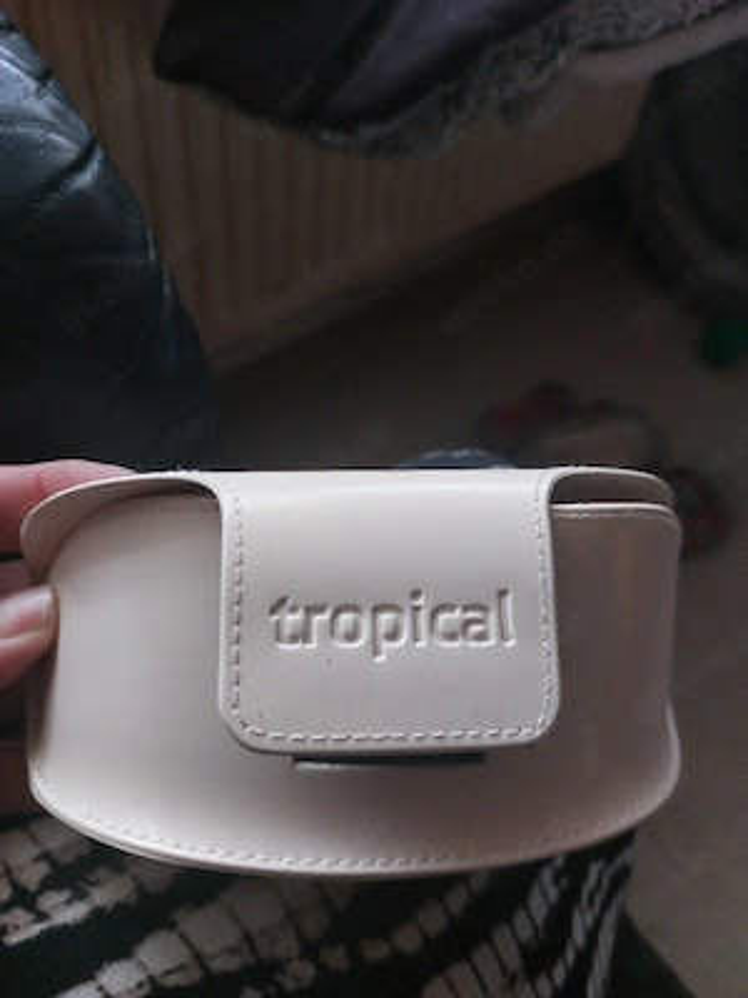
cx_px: 374
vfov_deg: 71.6
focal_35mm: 24
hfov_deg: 56.8
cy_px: 499
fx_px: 691
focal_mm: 5.23
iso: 250
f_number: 1.8
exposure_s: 1/50
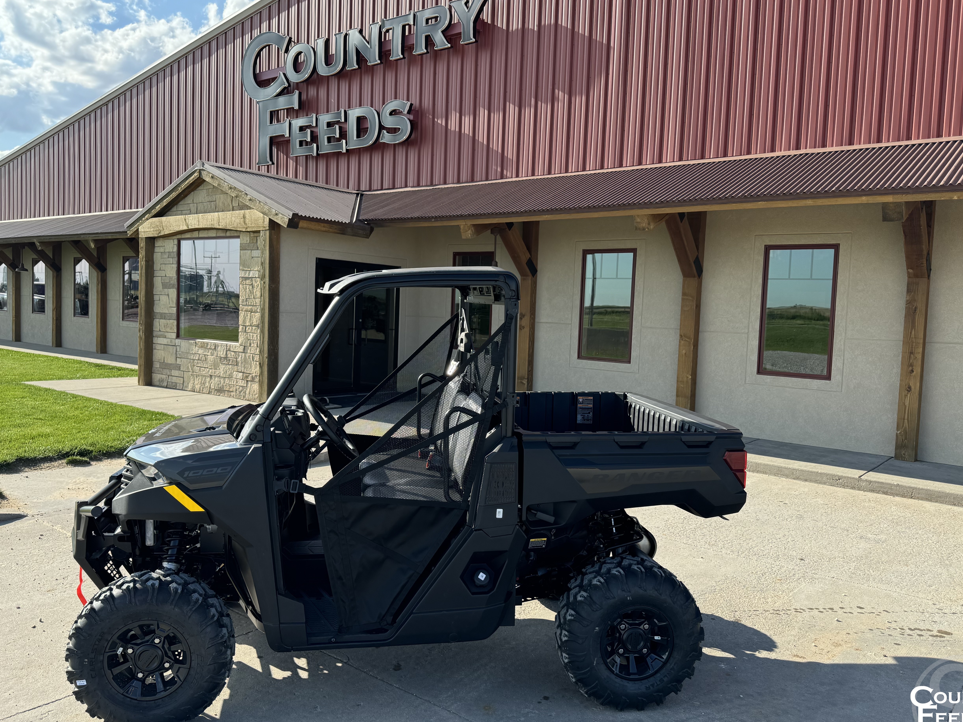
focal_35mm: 28
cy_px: 356
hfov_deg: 63.4
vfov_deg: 49.7
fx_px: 779
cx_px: 480
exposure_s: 1/1818
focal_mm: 6.76
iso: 80
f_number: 1.78
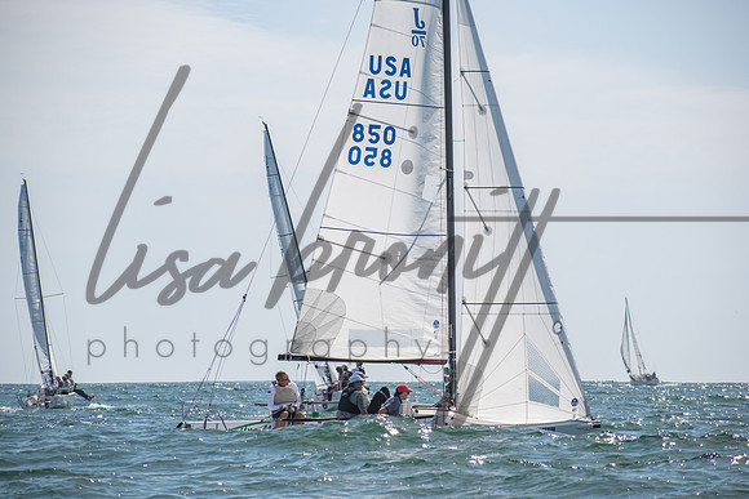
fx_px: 4189
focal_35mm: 201
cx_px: 381
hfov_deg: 10.2
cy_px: 249
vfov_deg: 6.8
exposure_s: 1/1000
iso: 200
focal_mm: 130
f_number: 6.3
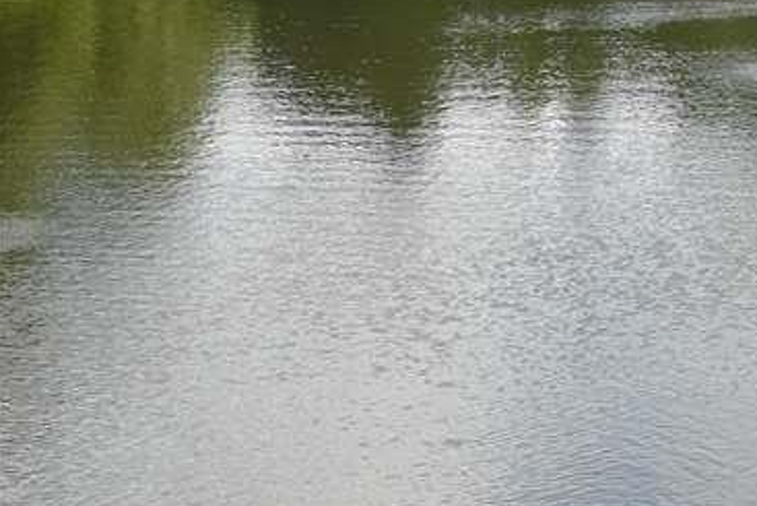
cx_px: 1316
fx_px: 3302
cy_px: -74
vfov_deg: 8.7
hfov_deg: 12.1
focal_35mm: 157
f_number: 13
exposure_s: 1/100
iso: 250
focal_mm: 45
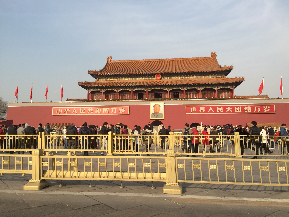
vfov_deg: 48.2
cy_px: 108
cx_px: 144
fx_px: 242
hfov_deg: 61.7
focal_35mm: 29
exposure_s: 1/1582
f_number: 2.2
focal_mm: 4.15
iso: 32
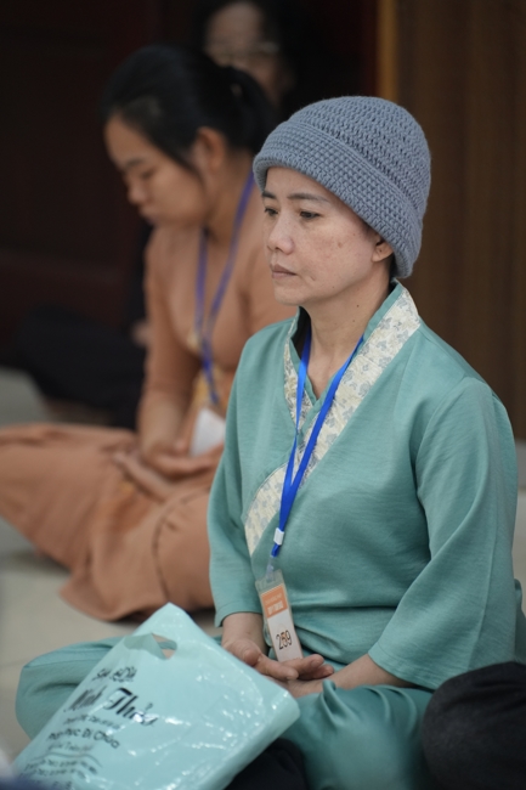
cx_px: 263
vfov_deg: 13.7
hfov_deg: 9.1
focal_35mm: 150
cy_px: 395
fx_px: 3289
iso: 2000
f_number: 2.8
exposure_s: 1/80
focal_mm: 150
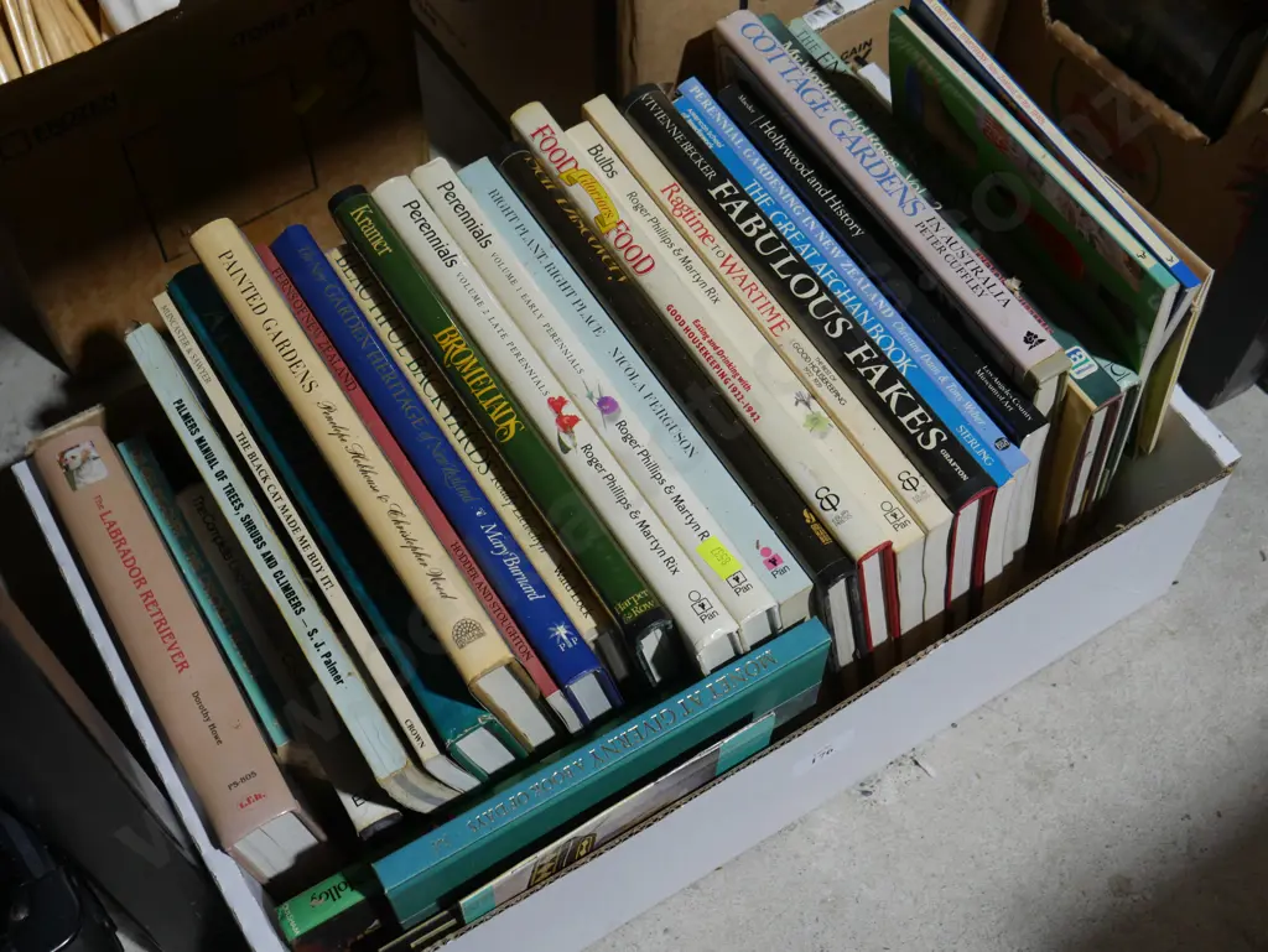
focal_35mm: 42
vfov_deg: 34.4
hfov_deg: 44.8
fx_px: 1539
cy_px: 476
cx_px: 634
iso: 400
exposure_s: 1/60
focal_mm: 21
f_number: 4.6
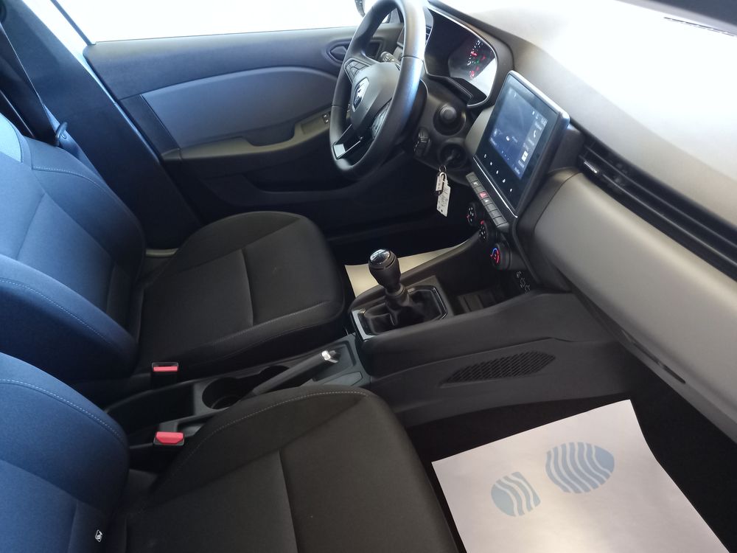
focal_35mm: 25
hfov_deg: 69.4
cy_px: 276
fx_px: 532
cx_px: 368
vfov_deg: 54.9
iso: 640
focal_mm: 4.6
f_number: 2
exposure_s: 1/15
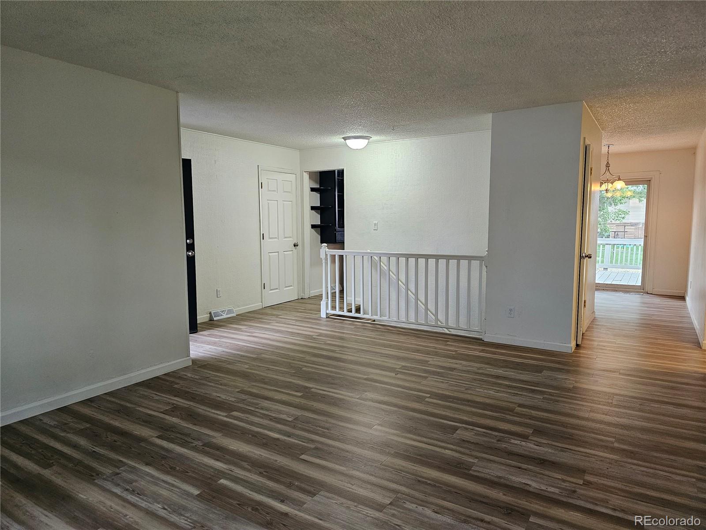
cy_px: 265
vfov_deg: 58.9
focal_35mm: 23
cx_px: 353
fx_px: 469
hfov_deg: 73.9
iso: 320
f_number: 1.7
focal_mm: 6.3
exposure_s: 1/120
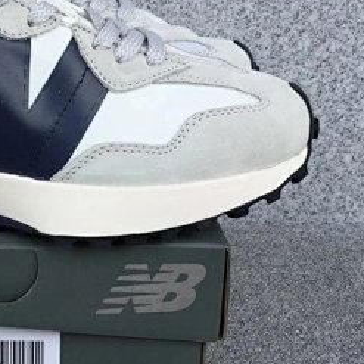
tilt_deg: -21.3
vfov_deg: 24.3
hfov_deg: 23.5
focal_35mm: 71
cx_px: 16
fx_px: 845
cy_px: 195
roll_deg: +0.2
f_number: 2.4
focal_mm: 3.3
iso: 25
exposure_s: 1/342
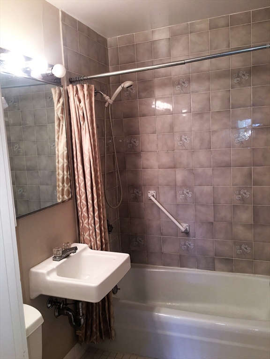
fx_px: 302
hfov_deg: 48.2
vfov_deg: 61.7
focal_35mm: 29
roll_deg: +3.4
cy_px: 180
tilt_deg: -6.1
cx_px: 135
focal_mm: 4.15
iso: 25
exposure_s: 1/30
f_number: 2.2
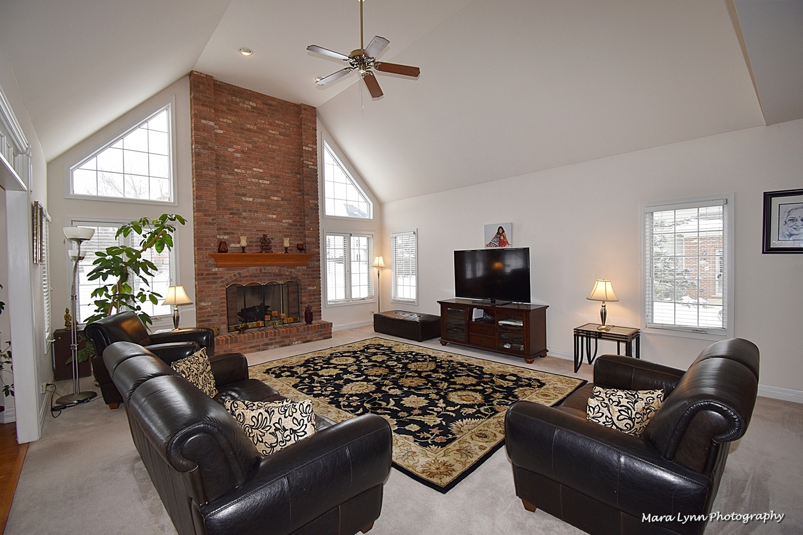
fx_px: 335
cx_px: 402
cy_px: 268
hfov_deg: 100.4
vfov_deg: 77.3
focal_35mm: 15
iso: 280
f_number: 5.6
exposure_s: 1/125
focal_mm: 10
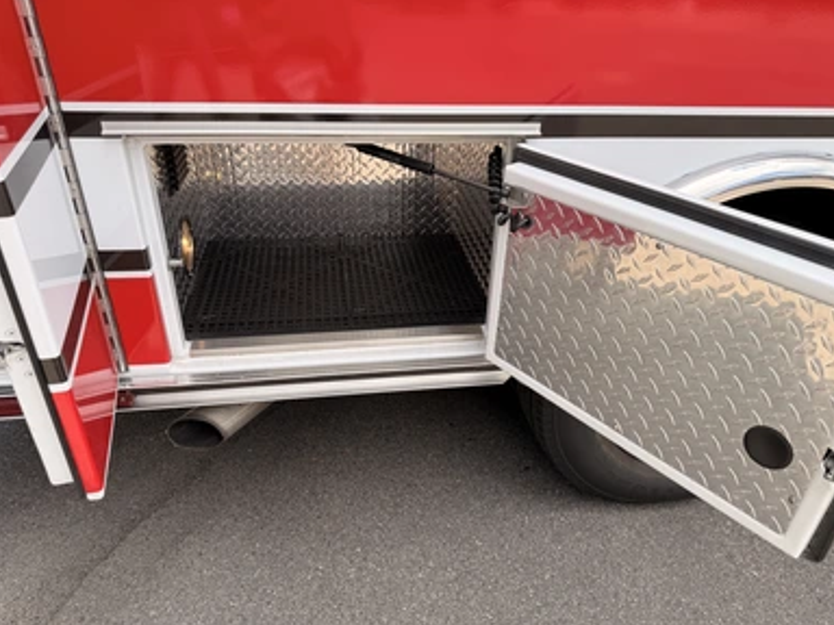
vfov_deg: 54.9
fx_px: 602
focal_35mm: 25
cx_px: 430
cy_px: 319
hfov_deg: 69.4
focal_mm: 6.76
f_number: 1.78
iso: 80
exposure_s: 1/1230
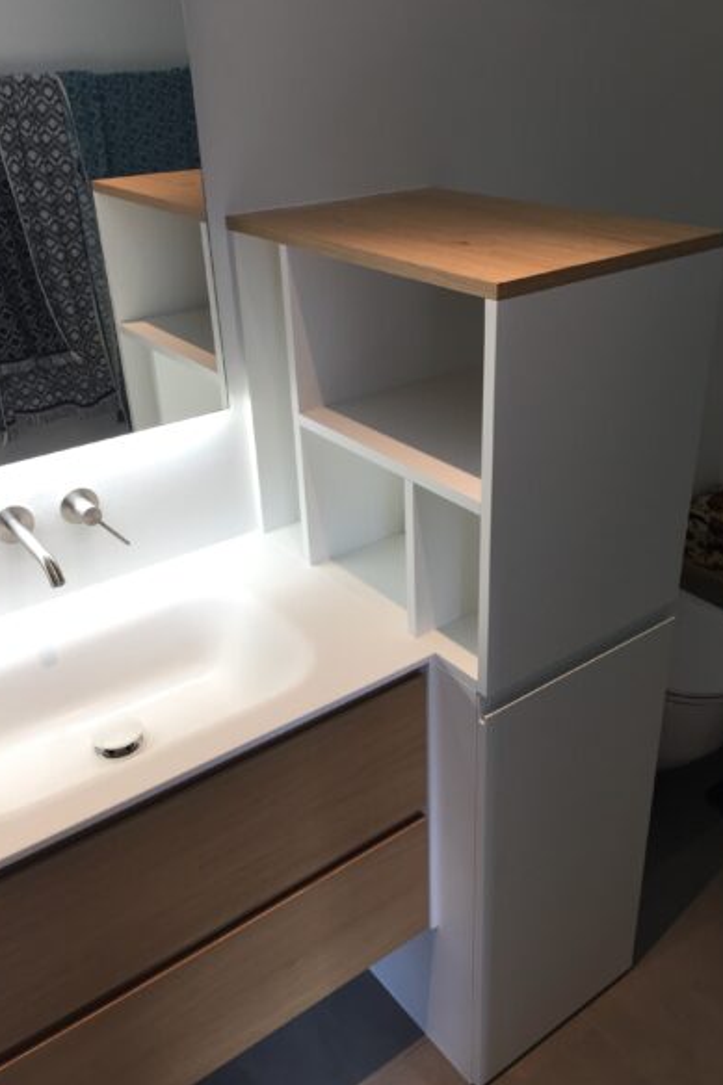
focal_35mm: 31
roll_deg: +1.2
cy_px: 546
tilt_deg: -27.5
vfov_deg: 60.3
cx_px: 394
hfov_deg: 42.3
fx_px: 934
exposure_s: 1/100
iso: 40
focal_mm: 4.15
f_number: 2.2
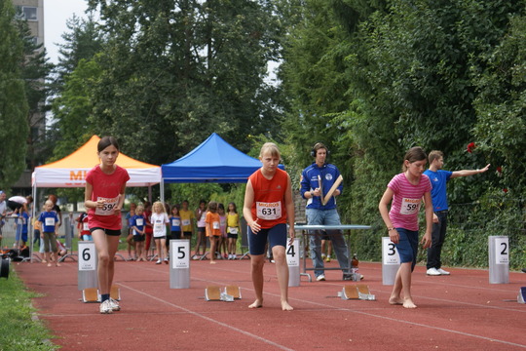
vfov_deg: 13.0
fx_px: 1534
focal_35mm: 105
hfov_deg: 19.5
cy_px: 176
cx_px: 263
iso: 100
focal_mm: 70
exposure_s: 1/250
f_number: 5.6
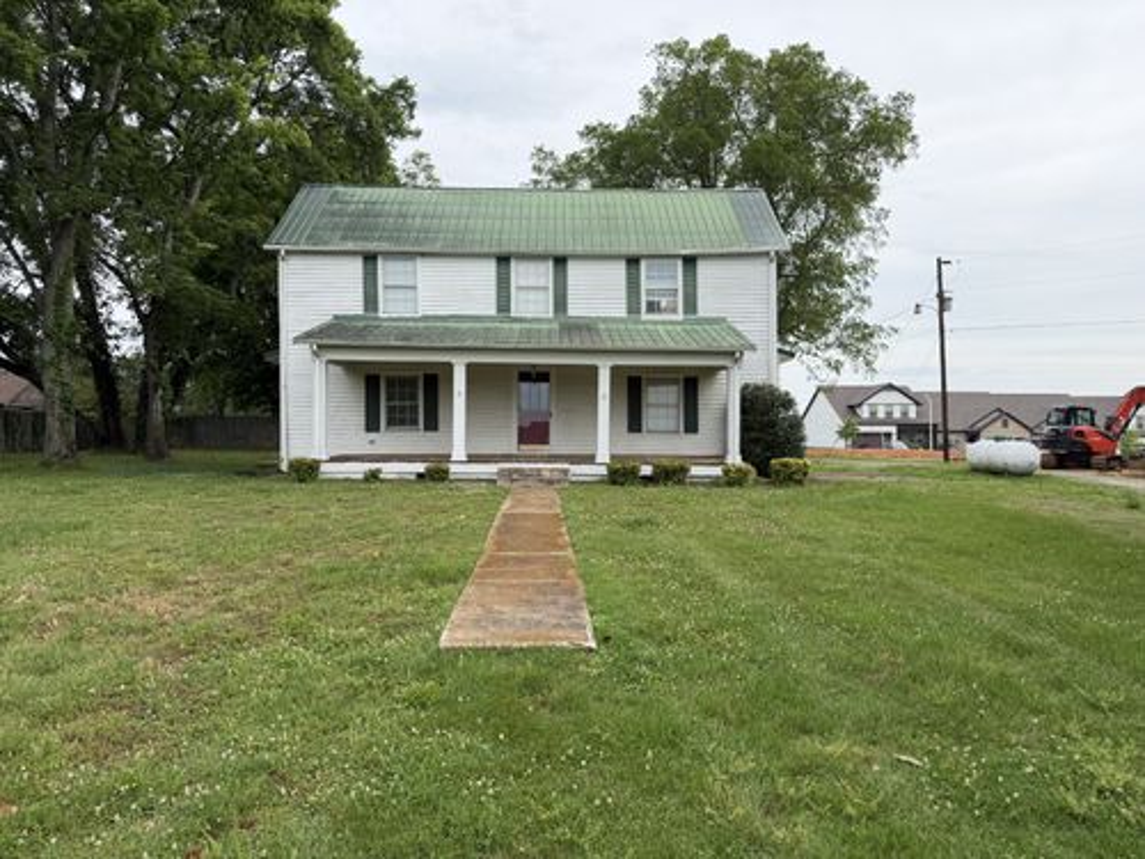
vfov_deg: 56.8
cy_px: 430
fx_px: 794
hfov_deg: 71.6
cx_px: 572
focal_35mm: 24
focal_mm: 6.76
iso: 100
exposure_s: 1/2907
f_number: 1.78
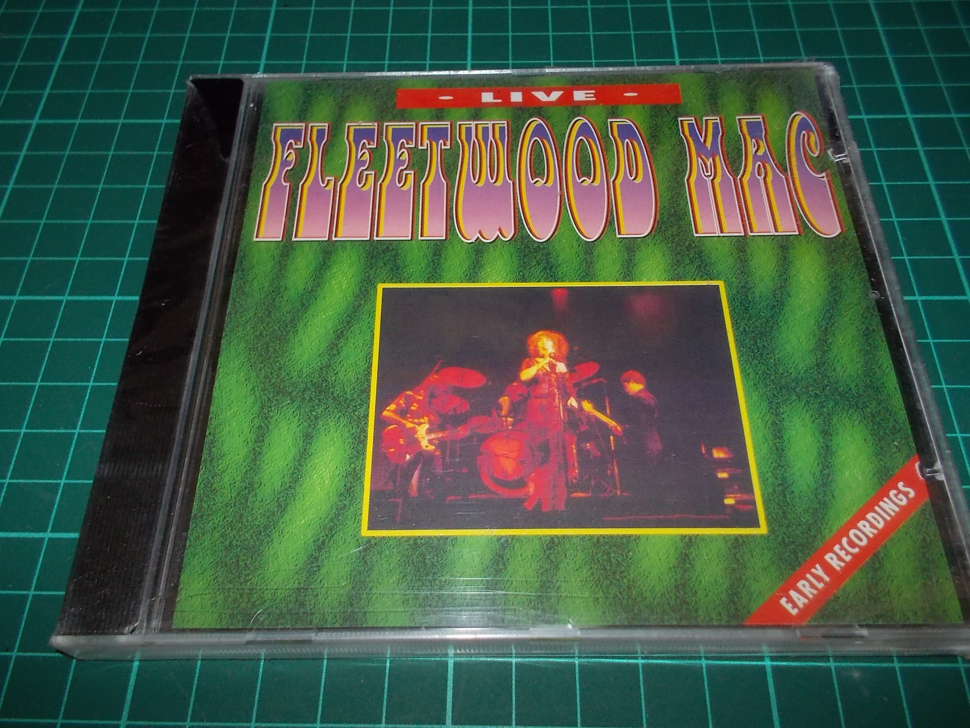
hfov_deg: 61.7
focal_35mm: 29
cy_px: 364
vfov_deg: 48.2
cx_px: 485
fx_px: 813
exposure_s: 1/30
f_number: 3.3
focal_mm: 4.1
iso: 200
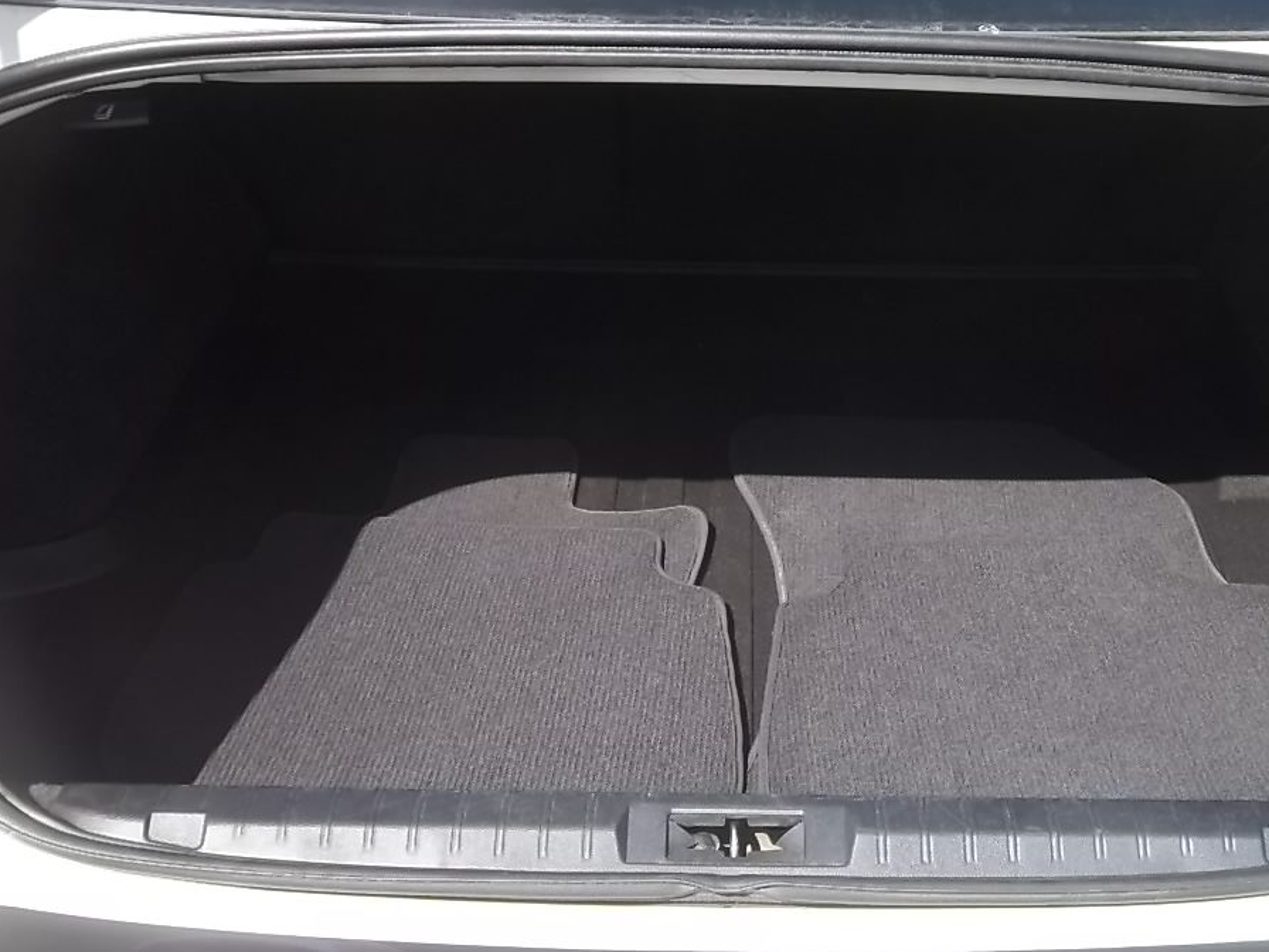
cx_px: 727
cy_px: 405
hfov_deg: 38.1
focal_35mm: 50
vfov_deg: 29.1
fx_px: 1833
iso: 64
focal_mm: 6.17
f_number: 3.86
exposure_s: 1/250
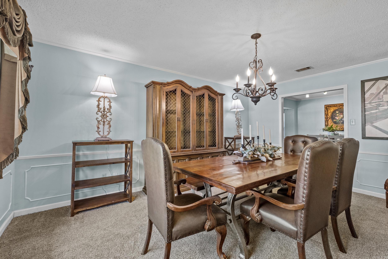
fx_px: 162
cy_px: 130
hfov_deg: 100.4
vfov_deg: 77.3
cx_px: 194
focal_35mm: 15
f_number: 7.1
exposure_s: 1/2.5
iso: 400
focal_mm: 10
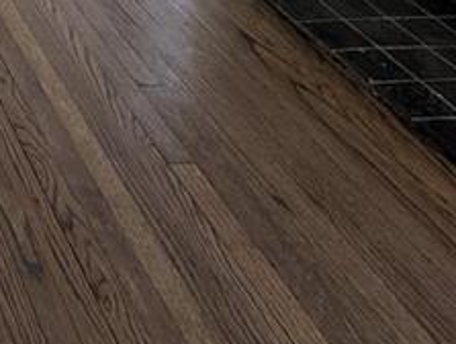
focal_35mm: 55
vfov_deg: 17.0
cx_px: -297
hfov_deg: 23.8
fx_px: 726
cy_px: -395
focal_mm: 2.23
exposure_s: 1/80.5
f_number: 1.95
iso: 214
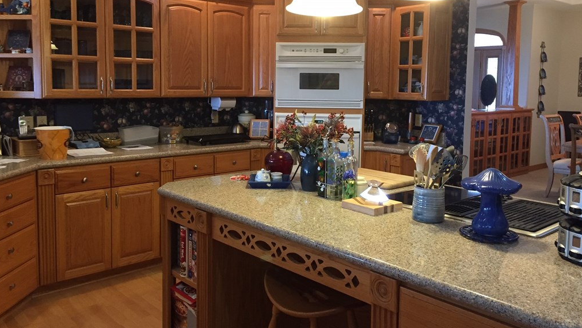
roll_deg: -2.1
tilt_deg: -5.0
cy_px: 127
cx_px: 288
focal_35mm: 32
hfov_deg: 61.0
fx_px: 494
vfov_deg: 36.5
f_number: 2.2
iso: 125
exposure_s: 1/30
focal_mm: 4.15
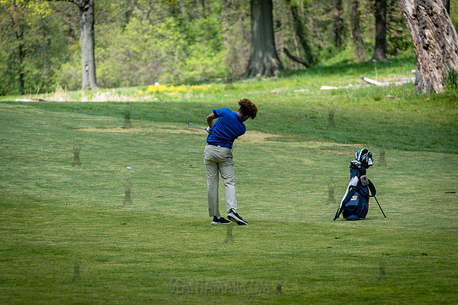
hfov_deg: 8.2
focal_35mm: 250
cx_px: 229
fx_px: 3186
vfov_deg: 5.5
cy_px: 152
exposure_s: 1/500
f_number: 3.5
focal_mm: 170
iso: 100
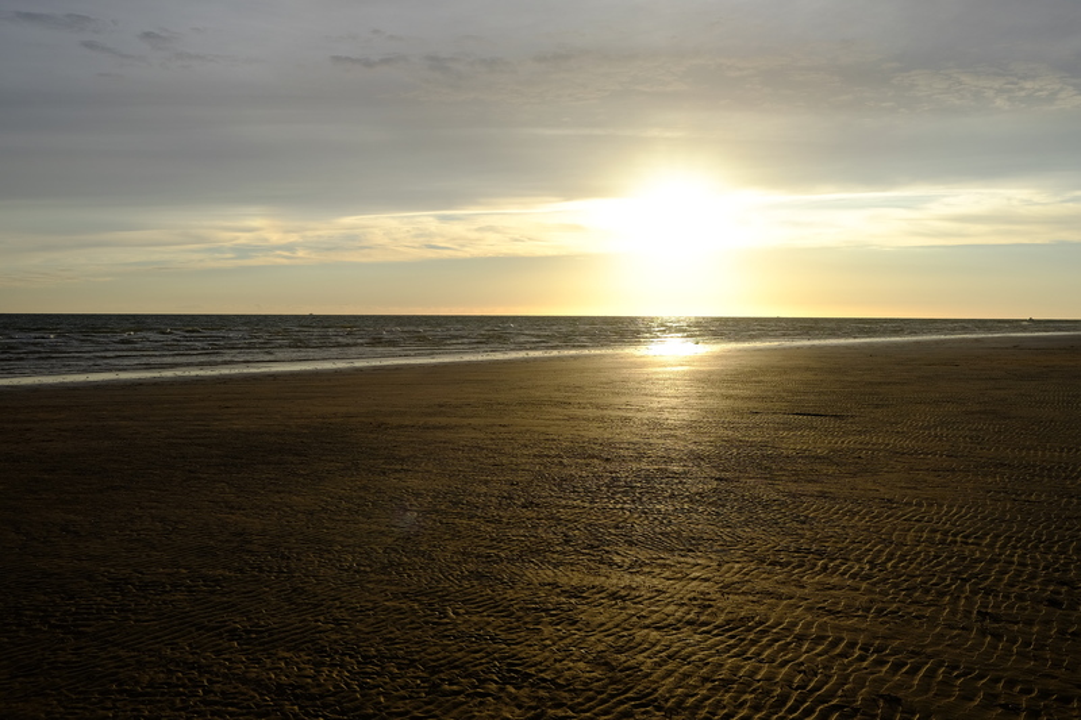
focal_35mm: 35
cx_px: 540
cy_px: 360
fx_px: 1051
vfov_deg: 37.8
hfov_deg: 54.4
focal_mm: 23
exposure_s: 1/125
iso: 200
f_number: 8
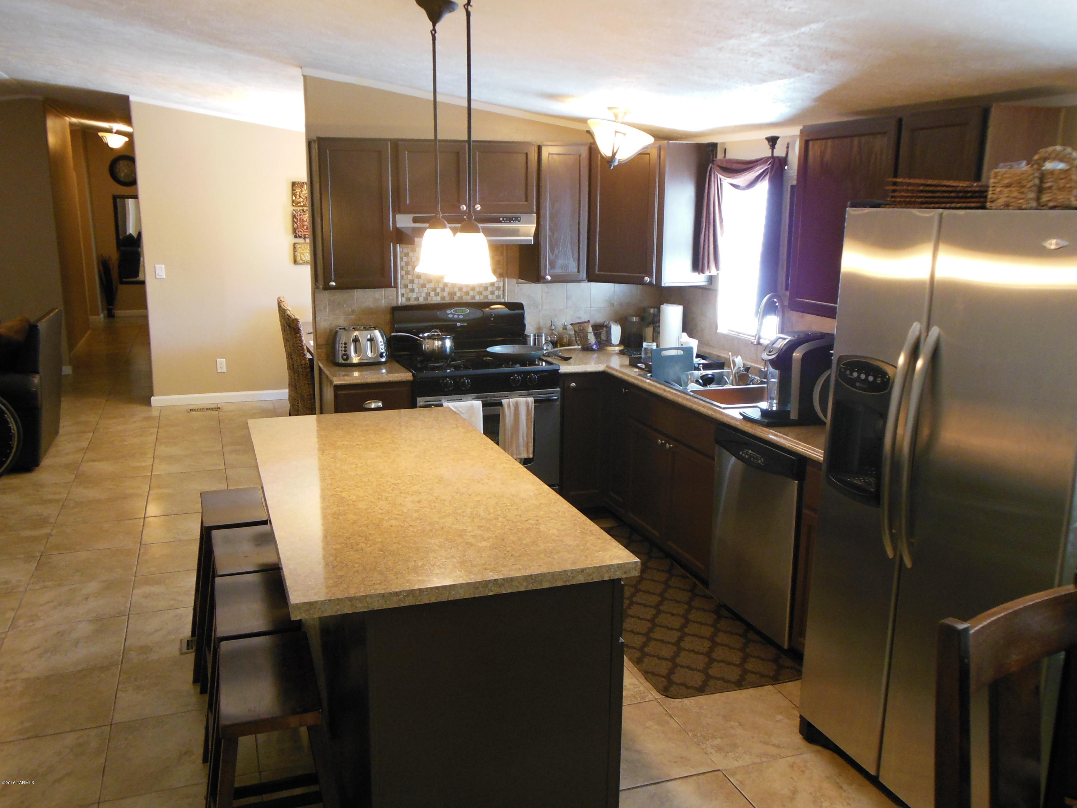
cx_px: 538
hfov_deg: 61.7
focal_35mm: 29
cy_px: 404
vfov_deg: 48.2
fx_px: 902
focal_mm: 5.2
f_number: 3.3
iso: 400
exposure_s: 1/25
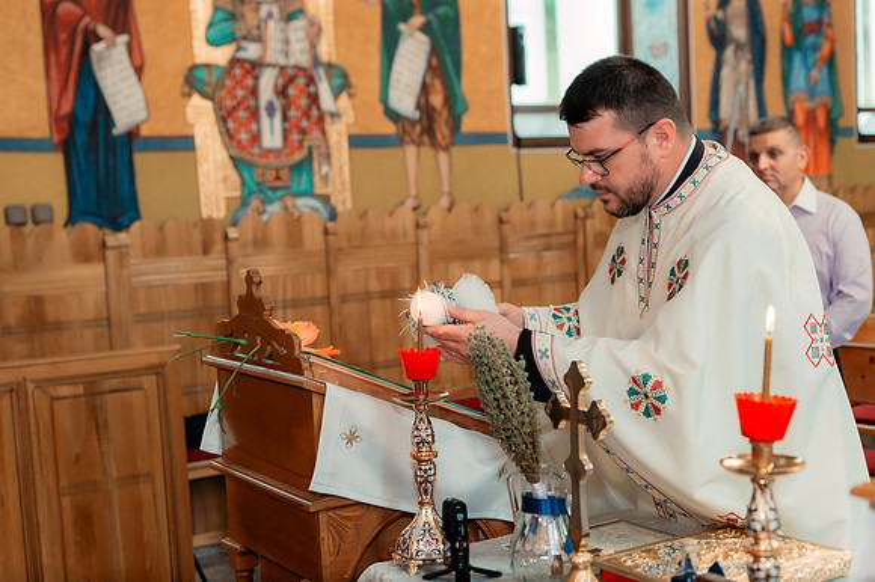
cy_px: 291
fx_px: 1215
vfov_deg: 27.0
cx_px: 438
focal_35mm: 50
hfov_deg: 39.6
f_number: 3.5
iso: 2000
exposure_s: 1/250
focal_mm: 50
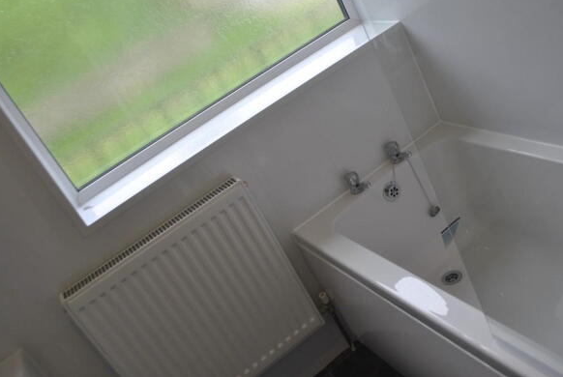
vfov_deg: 36.0
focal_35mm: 37
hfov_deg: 51.7
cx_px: 310
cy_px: 168
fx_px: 580
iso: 200
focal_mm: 22
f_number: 5.6
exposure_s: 1/100
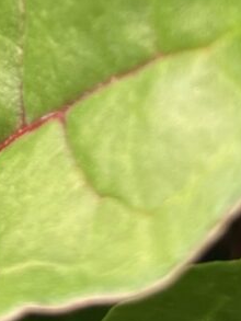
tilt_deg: -46.8
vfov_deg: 14.2
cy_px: -90
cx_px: 3
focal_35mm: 133
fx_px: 1234
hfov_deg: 11.1
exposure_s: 1/577
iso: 50
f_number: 1.6
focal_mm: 5.1
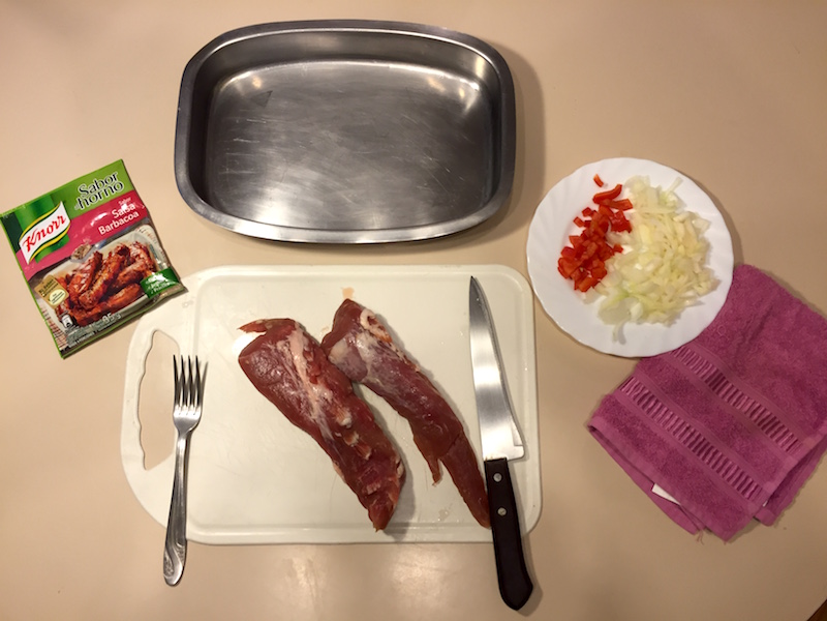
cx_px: 414
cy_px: 310
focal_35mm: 29
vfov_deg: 48.2
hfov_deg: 61.7
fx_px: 693
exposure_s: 1/33
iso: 80
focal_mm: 4.15
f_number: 2.2
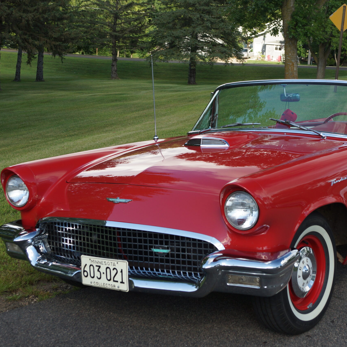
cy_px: 174
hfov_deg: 33.6
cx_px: 241
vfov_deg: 34.0
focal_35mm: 50
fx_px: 567
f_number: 5.6
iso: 100
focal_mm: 26
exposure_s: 1/125
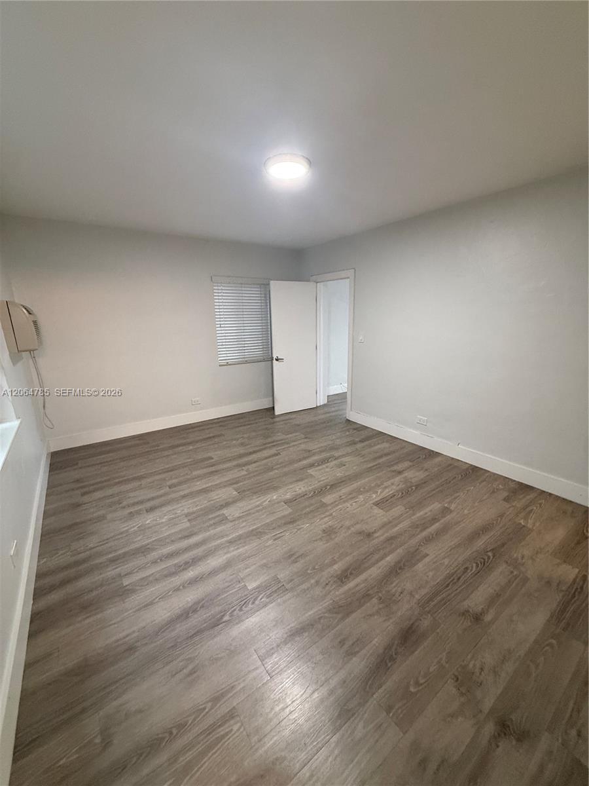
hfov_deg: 85.7
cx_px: 294
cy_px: 393
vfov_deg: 102.1
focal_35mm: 14
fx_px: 318
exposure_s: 1/60
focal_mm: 2.22
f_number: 2.2
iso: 320
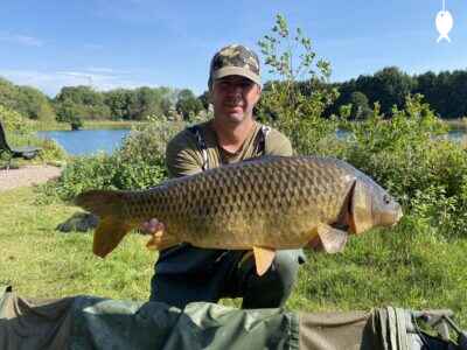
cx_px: 234
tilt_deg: -6.7
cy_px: 175
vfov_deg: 53.1
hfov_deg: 67.3
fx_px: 351
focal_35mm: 26
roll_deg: +0.6
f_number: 1.8
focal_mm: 4.25
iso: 32
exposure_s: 1/1395
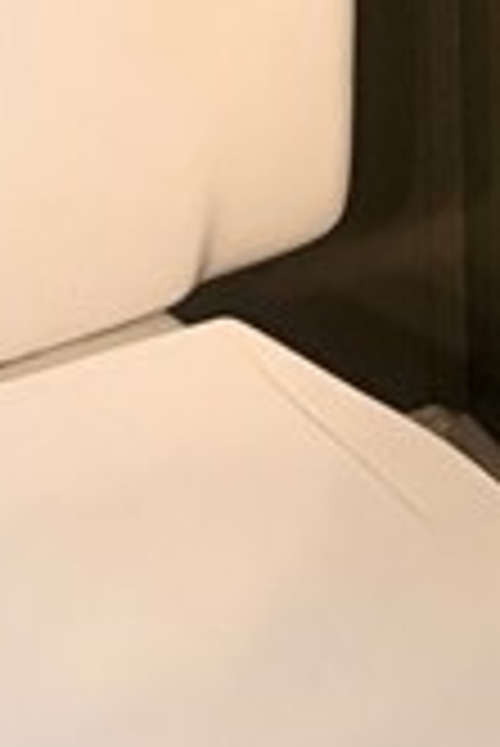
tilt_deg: -9.3
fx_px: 3201
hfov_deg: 8.9
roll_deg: +0.5
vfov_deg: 11.2
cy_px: -1030
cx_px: 221
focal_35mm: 154
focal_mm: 6.76
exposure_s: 1/60
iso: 640
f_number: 1.78
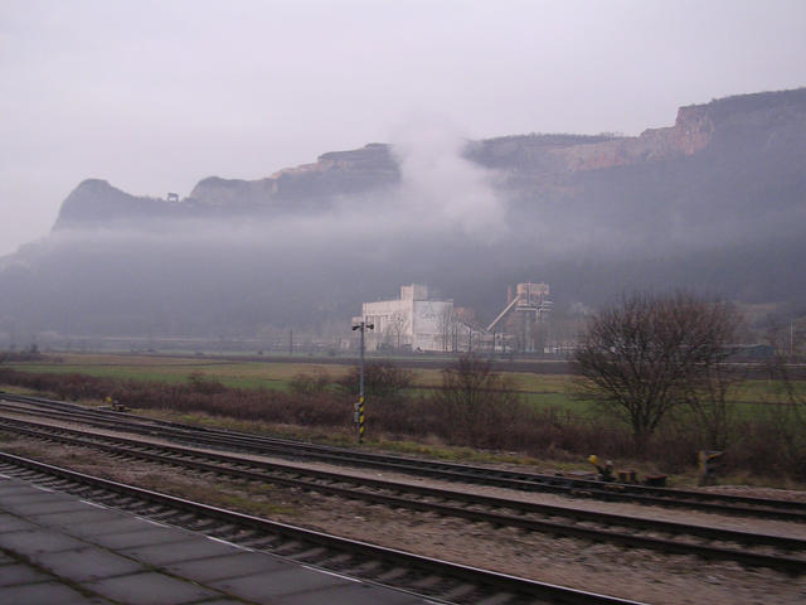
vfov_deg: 37.7
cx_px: 403
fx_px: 885
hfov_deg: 49.0
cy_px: 302
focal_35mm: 38
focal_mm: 5.8
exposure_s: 1/193
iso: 200
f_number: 2.8
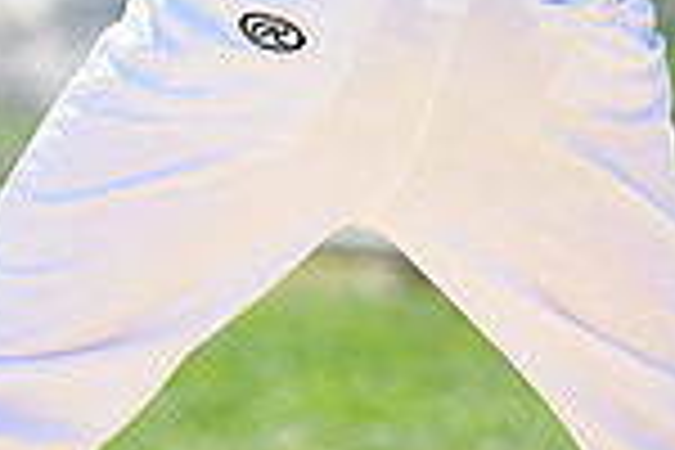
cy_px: -403
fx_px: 32641
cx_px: 189
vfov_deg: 0.8
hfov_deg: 1.2
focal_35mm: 1741
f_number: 4
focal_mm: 300
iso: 200
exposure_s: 1/800
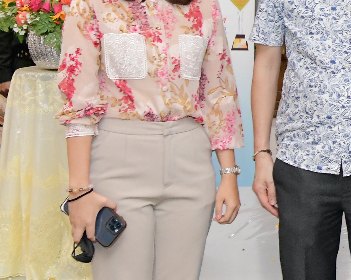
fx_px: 1381
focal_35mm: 133
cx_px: 711
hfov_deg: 12.6
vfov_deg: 11.5
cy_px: 40
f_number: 4
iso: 2500
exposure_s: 1/250
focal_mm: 31
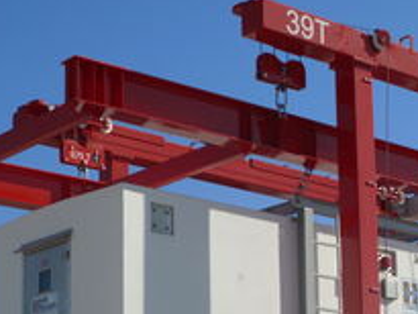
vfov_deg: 12.0
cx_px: 288
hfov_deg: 16.1
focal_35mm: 122
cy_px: 339
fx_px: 1474
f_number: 8.3
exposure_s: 1/224
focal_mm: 8.4
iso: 50
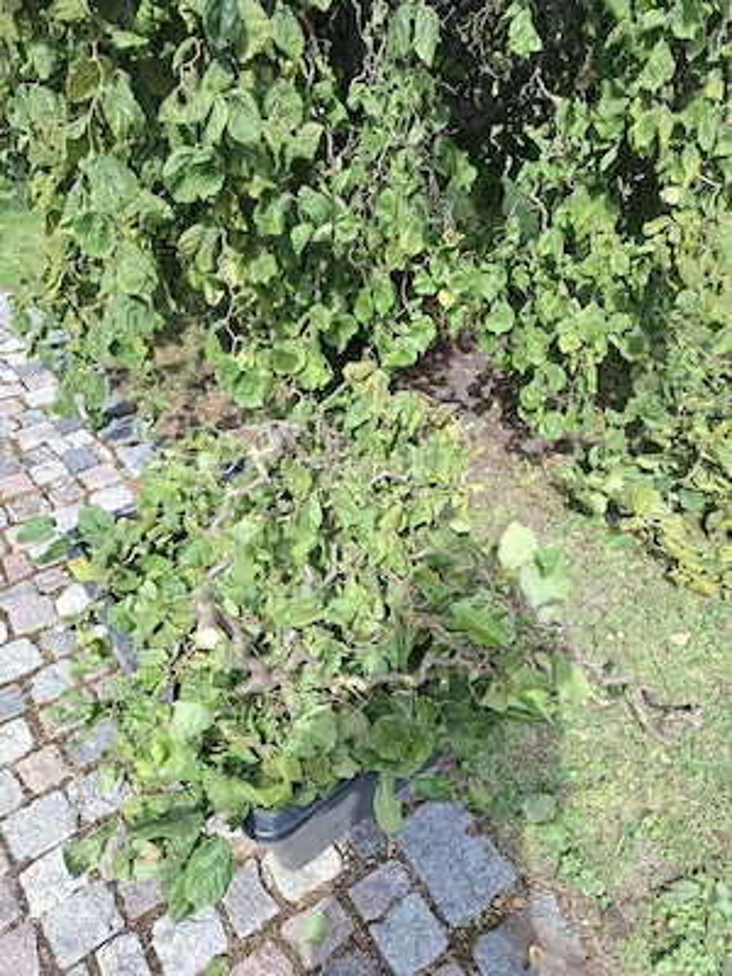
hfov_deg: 58.9
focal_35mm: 23
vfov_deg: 73.9
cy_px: 488
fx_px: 648
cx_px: 366
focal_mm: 5.54
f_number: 1.8
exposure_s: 1/312
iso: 50
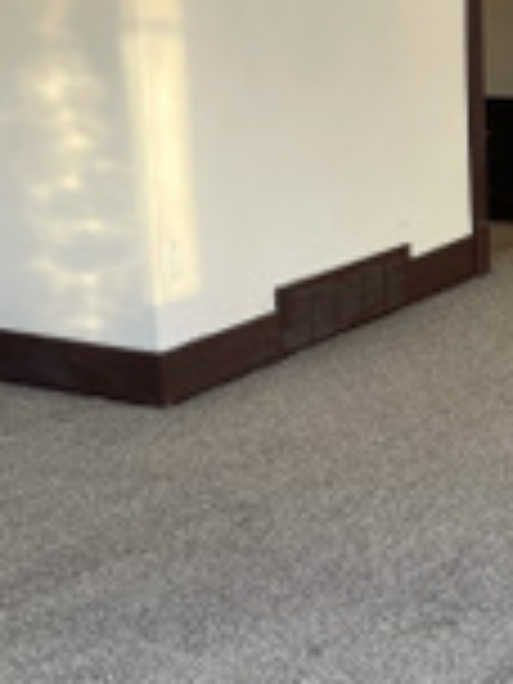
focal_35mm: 82
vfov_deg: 23.7
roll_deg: +1.7
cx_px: 513
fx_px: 1620
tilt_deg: -10.6
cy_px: 198
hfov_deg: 17.6
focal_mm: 5.1
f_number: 1.6
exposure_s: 1/121
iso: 125
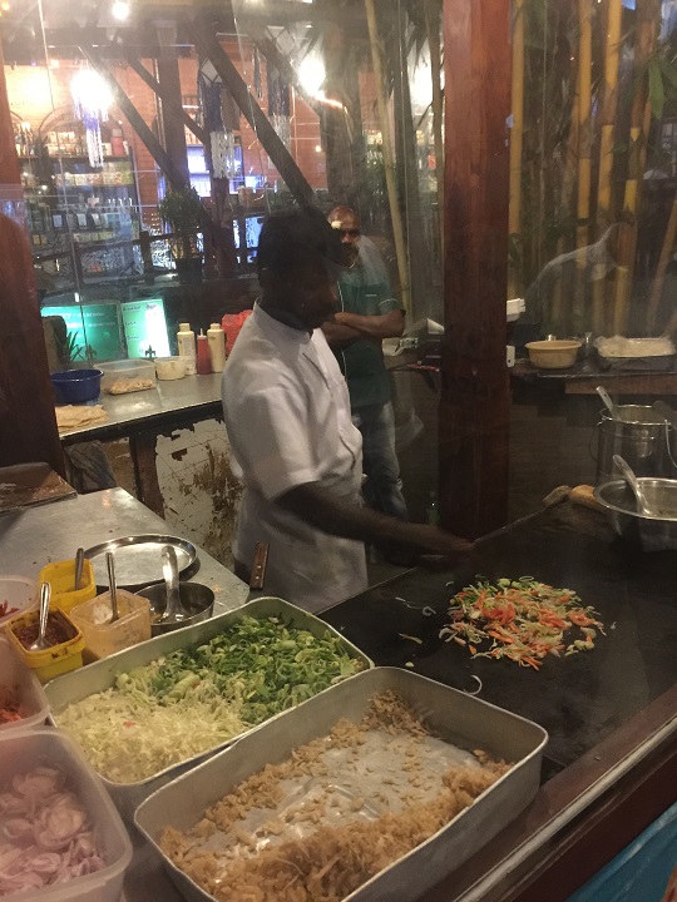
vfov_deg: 61.7
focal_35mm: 29
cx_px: 338
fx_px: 756
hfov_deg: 48.2
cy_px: 451
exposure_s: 1/4
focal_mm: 4.15
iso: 125
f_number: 2.2
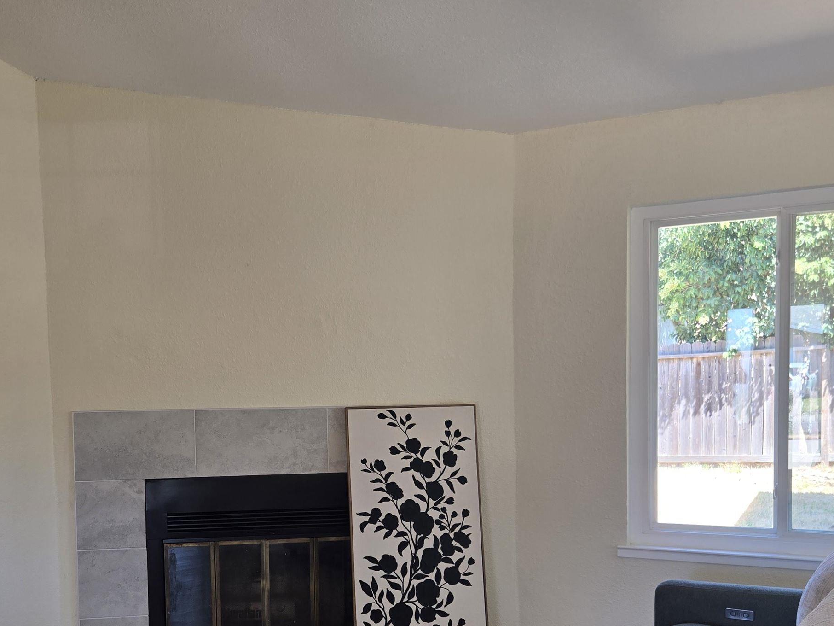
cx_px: 337
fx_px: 940
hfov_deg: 47.6
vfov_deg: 36.2
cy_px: 445
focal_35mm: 39
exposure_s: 1/120
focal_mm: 5.4
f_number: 1.8
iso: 64
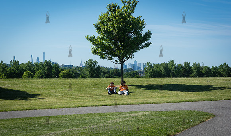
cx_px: 116
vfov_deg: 14.9
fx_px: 520
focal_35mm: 84
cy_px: 77
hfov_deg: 25.0
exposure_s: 1/500
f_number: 8
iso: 200
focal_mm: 80
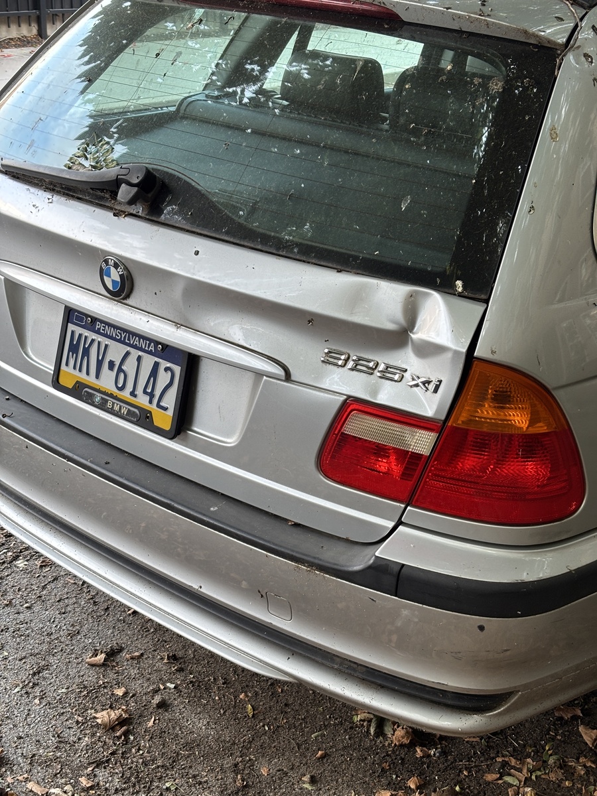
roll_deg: -1.6
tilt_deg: -21.5
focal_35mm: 52
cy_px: 398
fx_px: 1196
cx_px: 298
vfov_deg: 36.8
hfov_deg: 28.0
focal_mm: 5.96
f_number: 1.6
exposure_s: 1/99
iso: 50
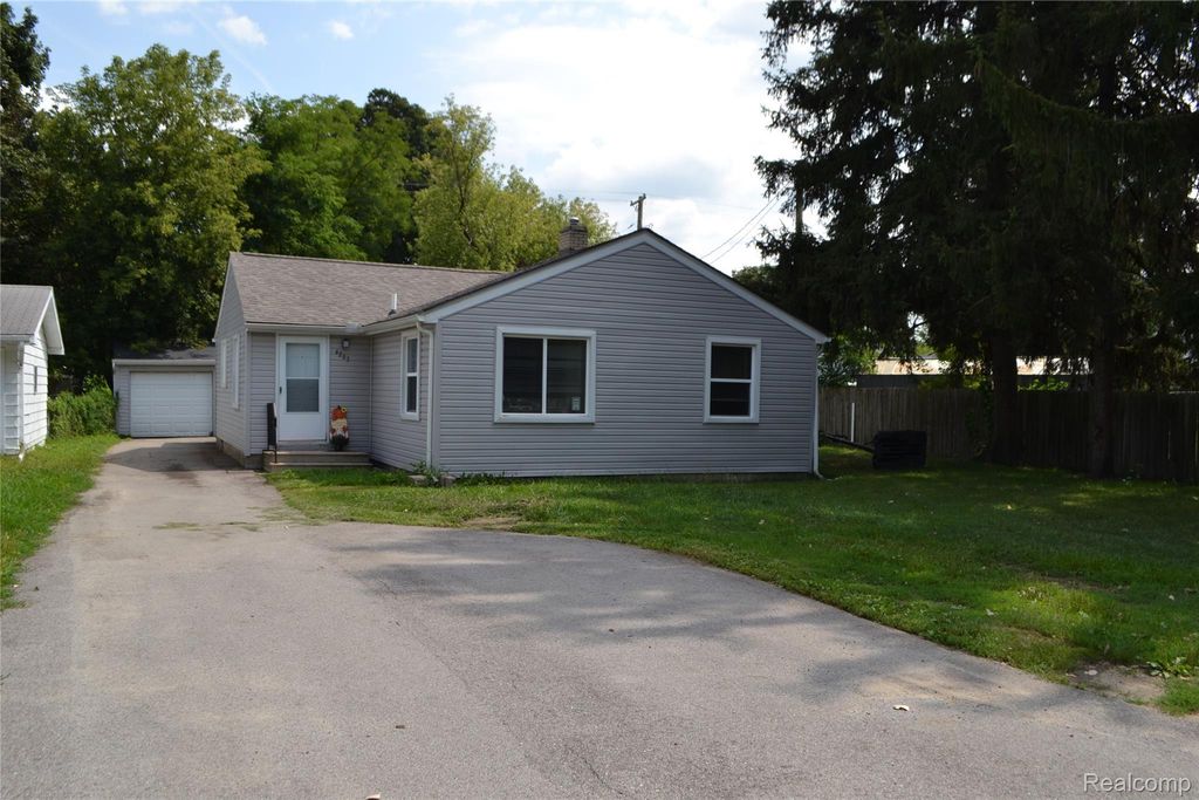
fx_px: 999
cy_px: 400
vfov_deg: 43.6
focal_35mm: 30
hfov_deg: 61.9
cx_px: 600
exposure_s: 1/200
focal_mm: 20
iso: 100
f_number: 8
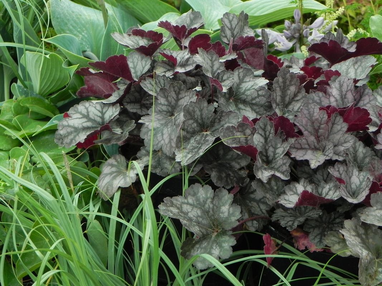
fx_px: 1159
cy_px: 143
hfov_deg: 18.7
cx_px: 191
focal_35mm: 105
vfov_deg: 14.1
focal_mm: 18.8
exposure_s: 1/125
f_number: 5
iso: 160
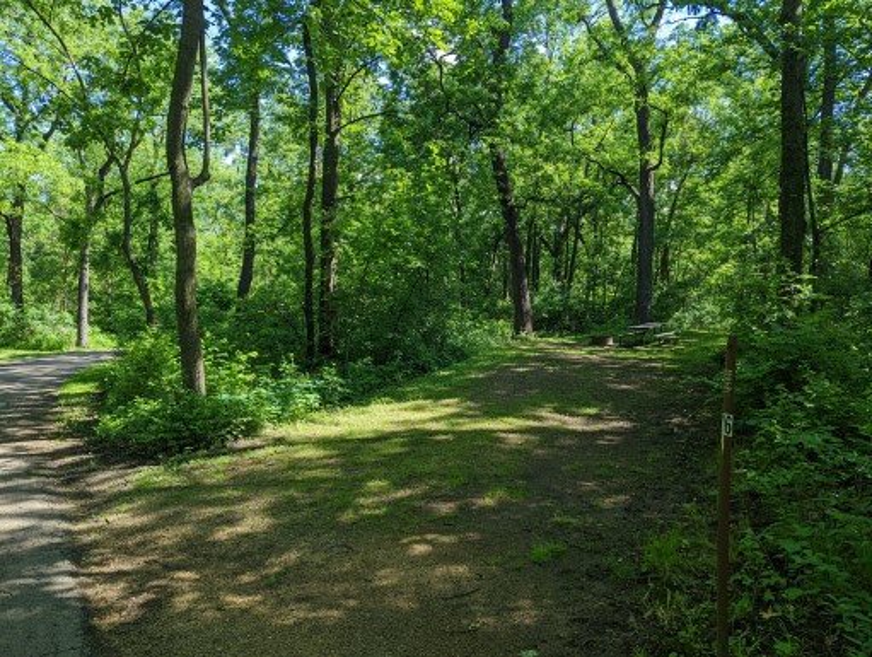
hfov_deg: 71.5
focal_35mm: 24
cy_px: 328
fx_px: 606
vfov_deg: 57.0
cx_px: 436
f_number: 1.85
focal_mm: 6.81
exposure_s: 1/279
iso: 38
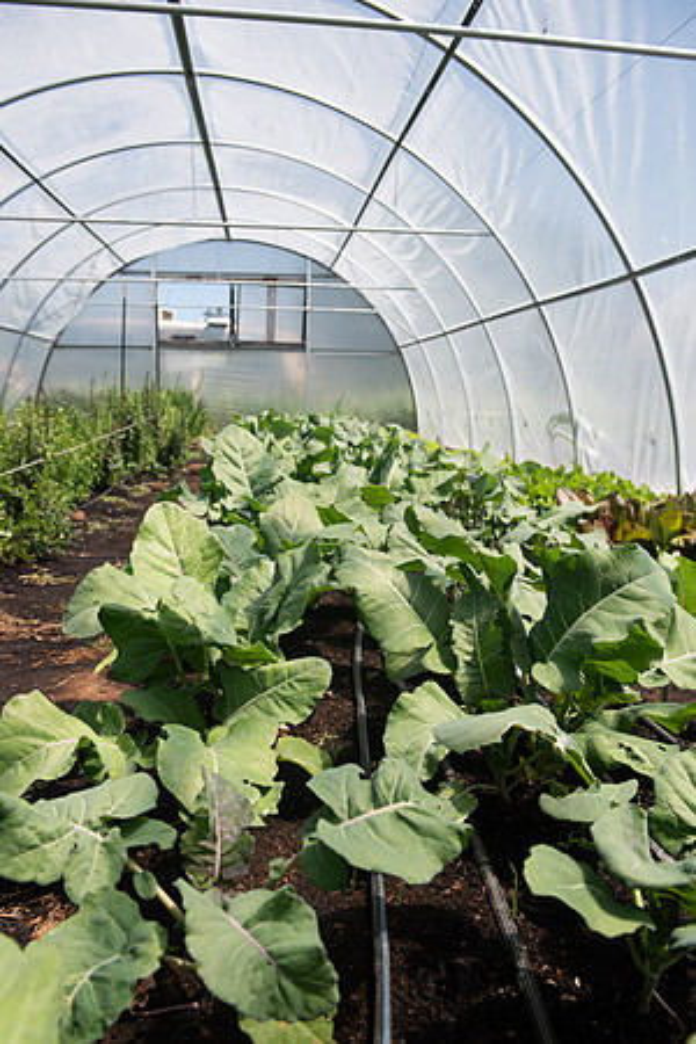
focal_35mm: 31
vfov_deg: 60.3
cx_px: 348
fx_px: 899
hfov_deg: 42.3
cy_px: 522
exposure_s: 1/2500
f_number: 4.5
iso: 500
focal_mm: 31
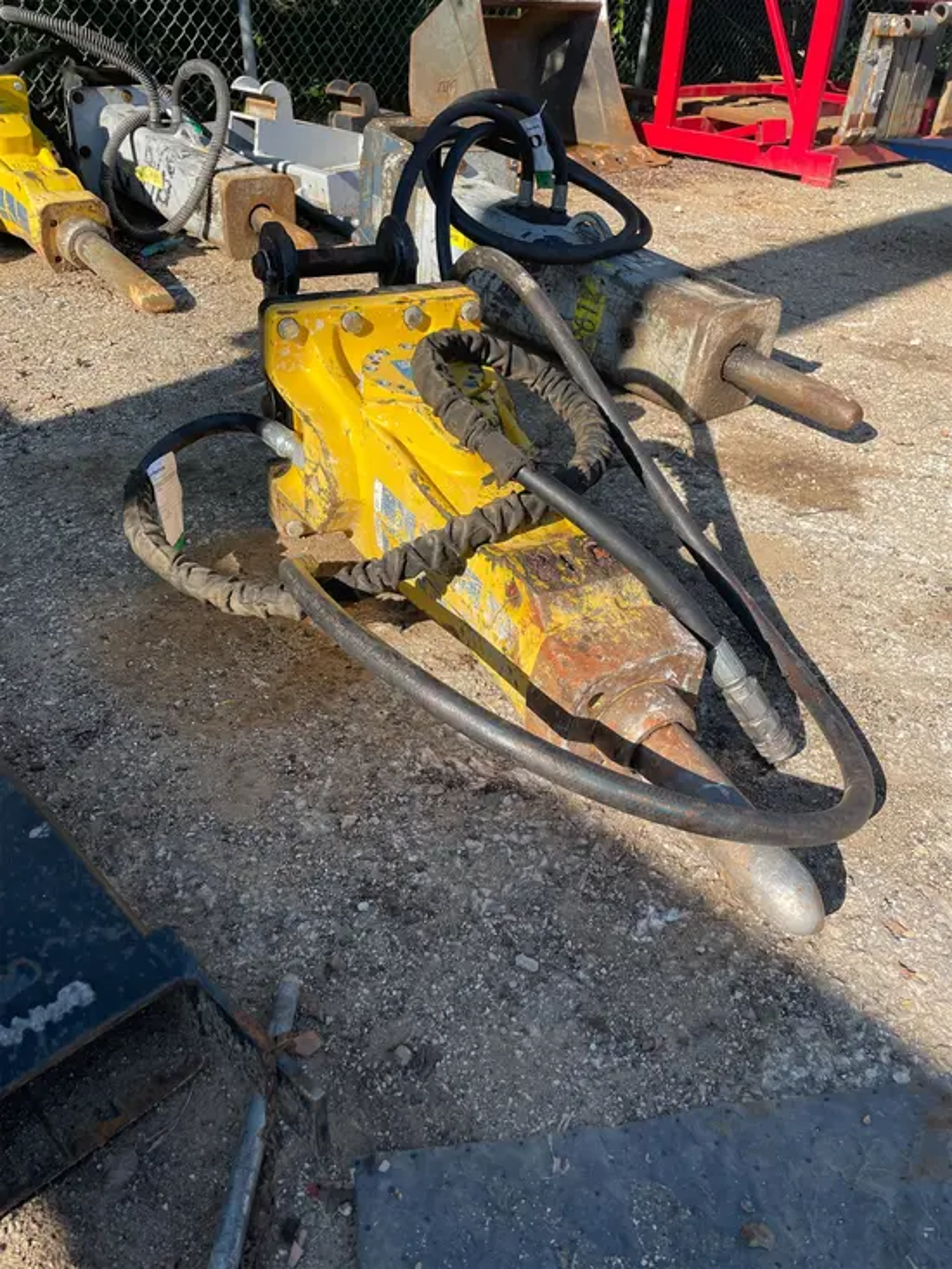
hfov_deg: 53.1
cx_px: 476
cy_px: 634
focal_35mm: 26
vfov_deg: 67.3
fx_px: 953
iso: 32
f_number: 1.6
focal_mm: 4.2
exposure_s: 1/1742
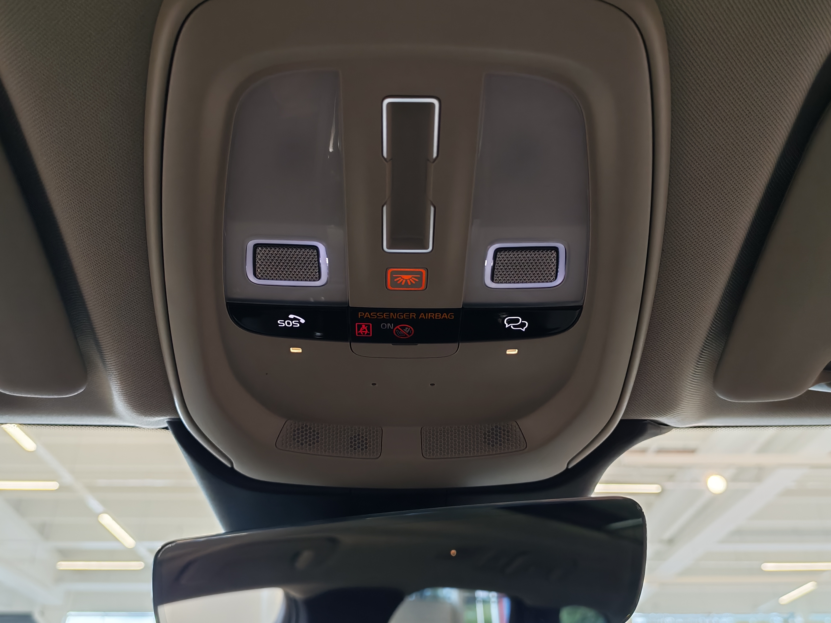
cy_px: 312
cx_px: 416
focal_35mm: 32
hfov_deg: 56.8
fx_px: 768
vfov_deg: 44.2
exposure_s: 1/100
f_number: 1.9
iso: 320
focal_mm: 6.12
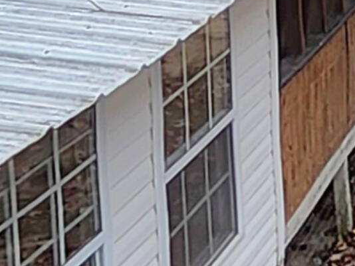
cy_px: -122
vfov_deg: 18.2
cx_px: 423
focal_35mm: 73
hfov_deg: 24.3
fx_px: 749
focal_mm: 1.13
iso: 32
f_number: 2.2
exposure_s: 1/170
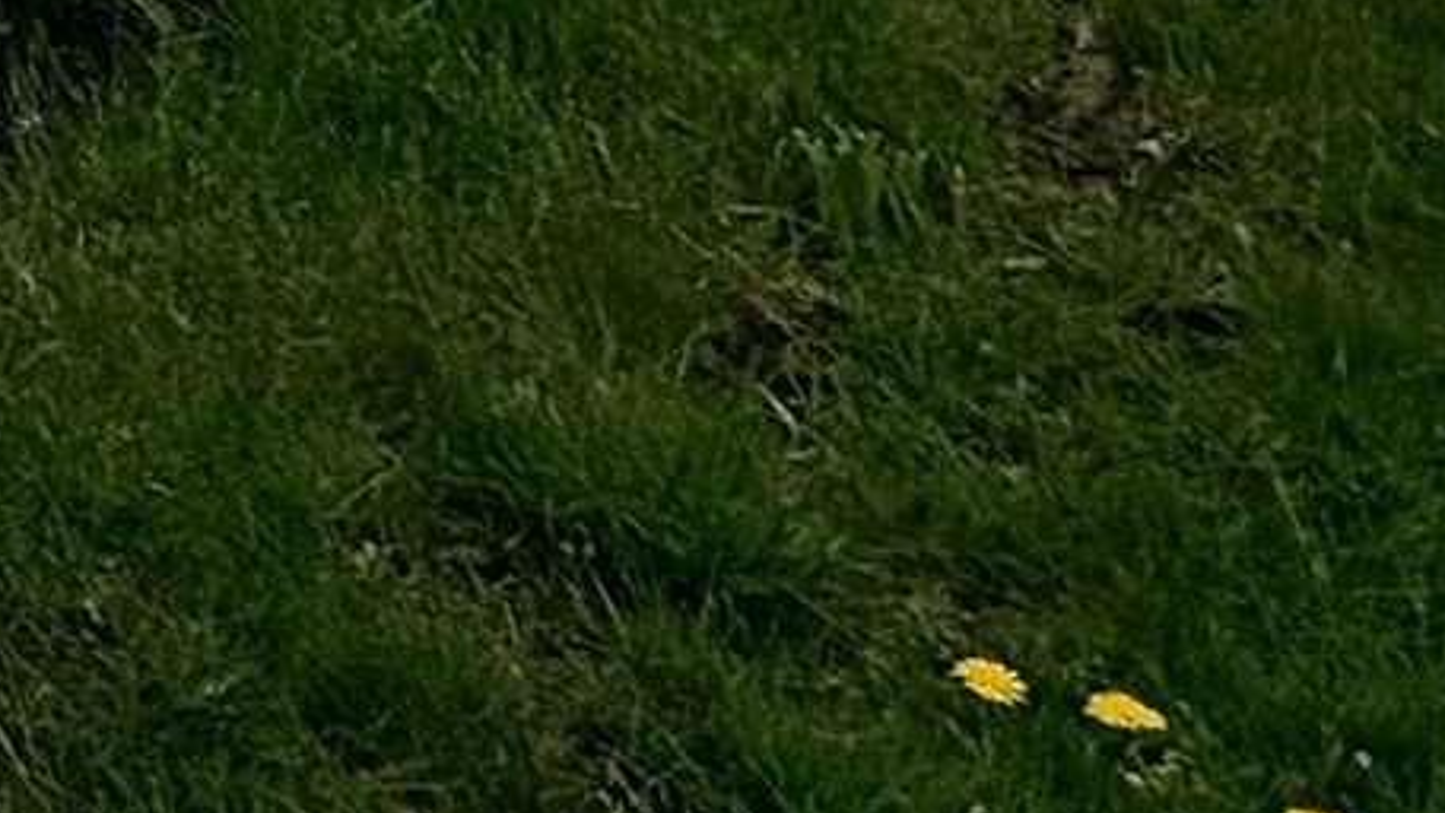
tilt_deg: +3.8
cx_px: -1728
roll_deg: -0.1
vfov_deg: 8.5
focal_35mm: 103
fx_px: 3947
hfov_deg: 15.2
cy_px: -2064
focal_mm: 2.22
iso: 20
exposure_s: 1/1167
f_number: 2.2
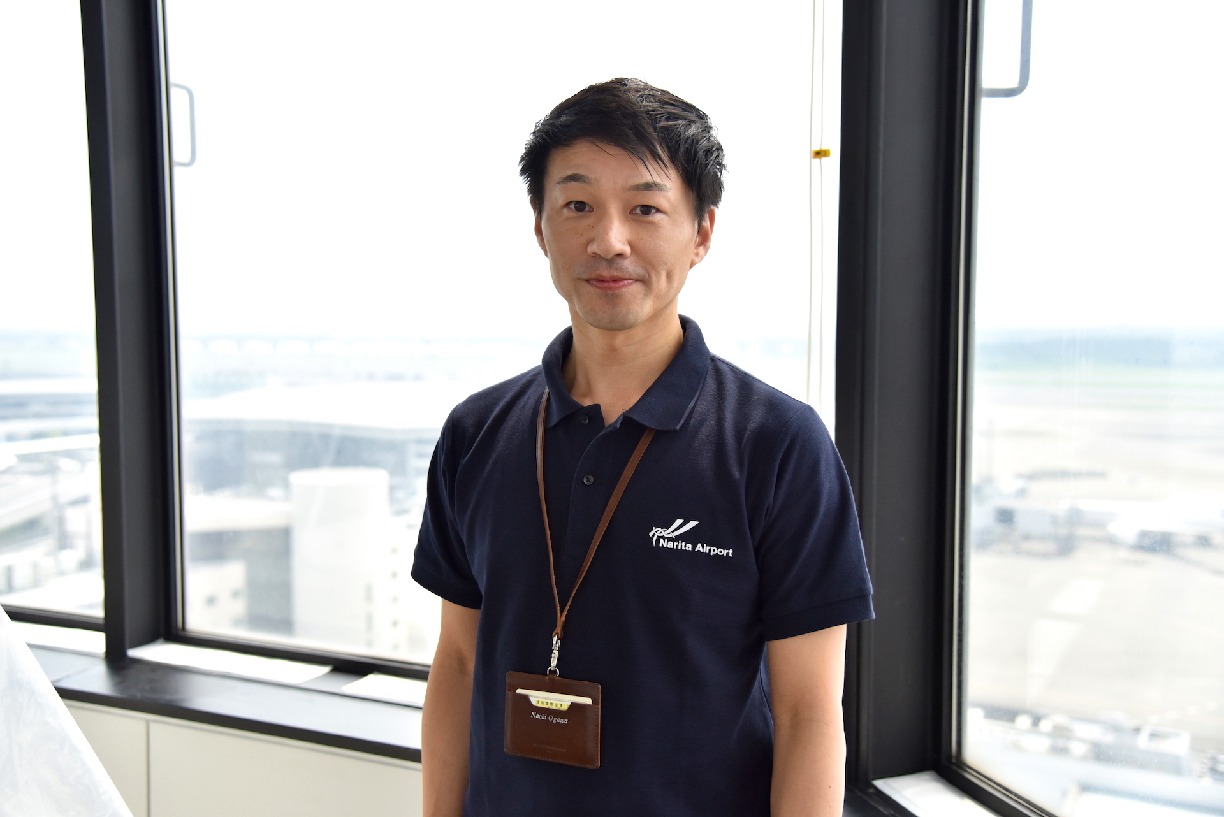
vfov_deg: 35.1
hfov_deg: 50.7
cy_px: 408
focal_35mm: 38
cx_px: 612
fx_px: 1293
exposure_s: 1/500
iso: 1100
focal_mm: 38
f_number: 4
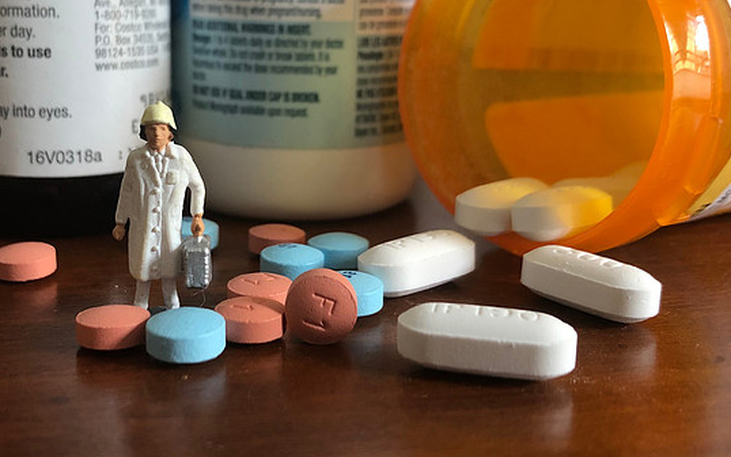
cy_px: 243
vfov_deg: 39.4
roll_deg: -0.7
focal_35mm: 32
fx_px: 637
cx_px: 359
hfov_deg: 59.7
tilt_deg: -13.5
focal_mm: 3.99
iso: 40
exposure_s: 1/17
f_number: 1.8
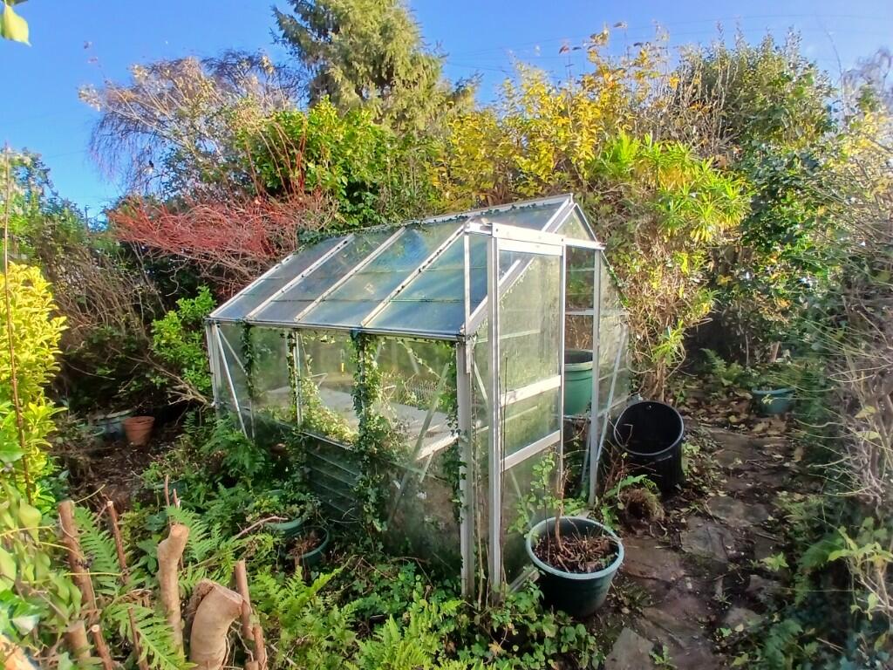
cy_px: 335
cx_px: 446
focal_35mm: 17
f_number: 2.2
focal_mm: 1.4
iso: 50
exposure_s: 1/291
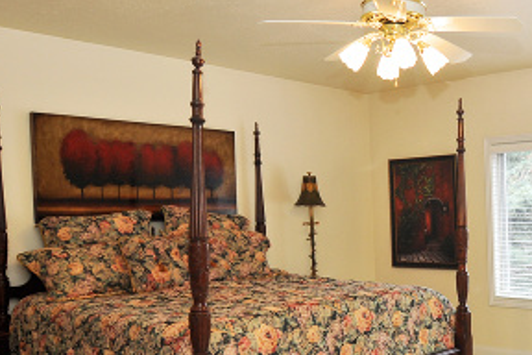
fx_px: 591
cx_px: 491
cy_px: 284
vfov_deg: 32.5
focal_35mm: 40
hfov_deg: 43.7
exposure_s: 1/60
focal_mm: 12
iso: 200
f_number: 4
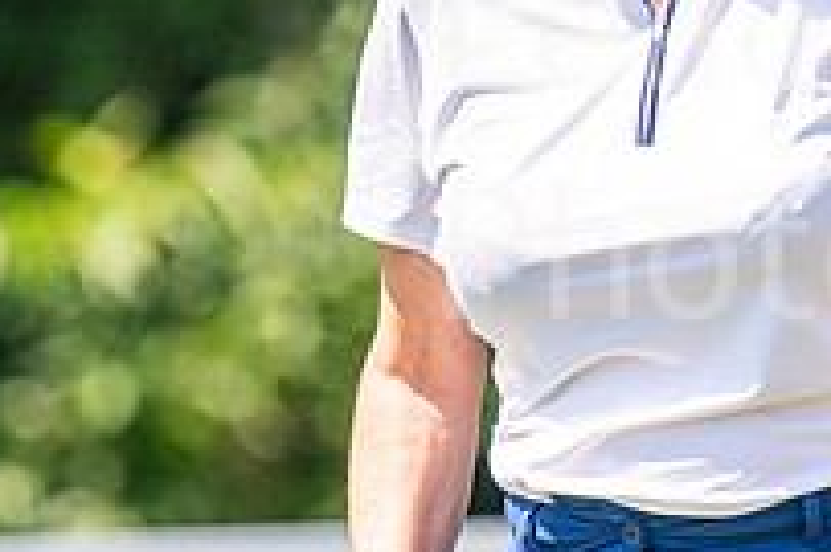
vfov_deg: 1.1
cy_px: 61
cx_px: 974
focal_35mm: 1285
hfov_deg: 1.6
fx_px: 29637
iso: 200
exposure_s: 1/1000
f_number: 4.5
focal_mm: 300
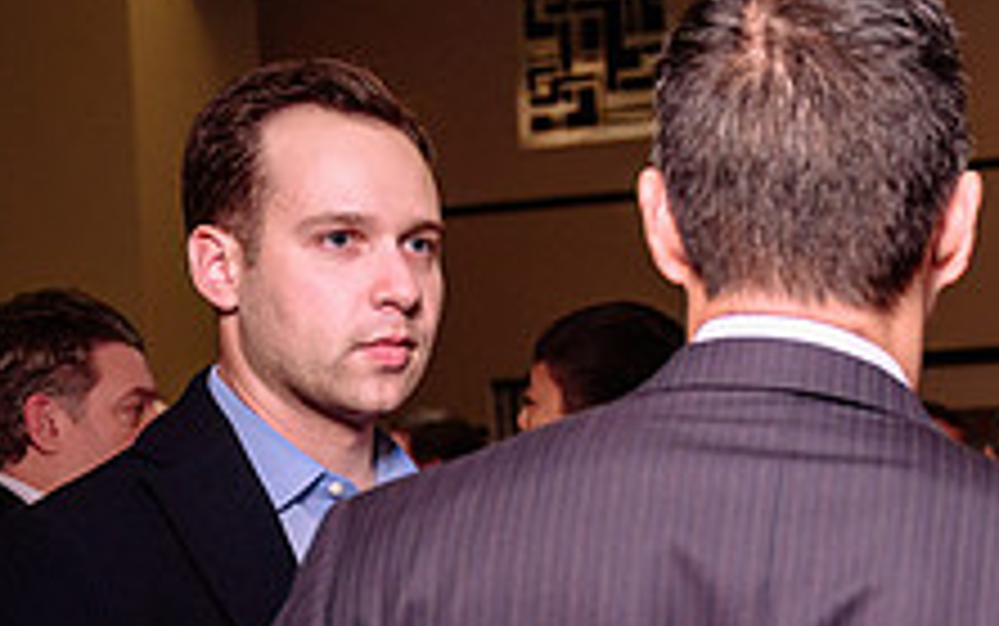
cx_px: 1517
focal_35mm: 113
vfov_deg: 11.5
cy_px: 575
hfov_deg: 16.7
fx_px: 3078
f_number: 3.5
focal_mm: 36
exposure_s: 1/80
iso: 800
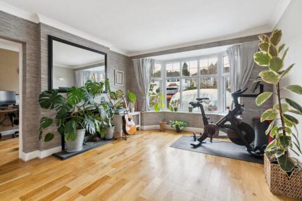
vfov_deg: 73.7
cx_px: 151
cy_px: 100
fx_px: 134
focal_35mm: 16
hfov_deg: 96.8
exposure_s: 1/2.5
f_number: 10
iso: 640
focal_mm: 16
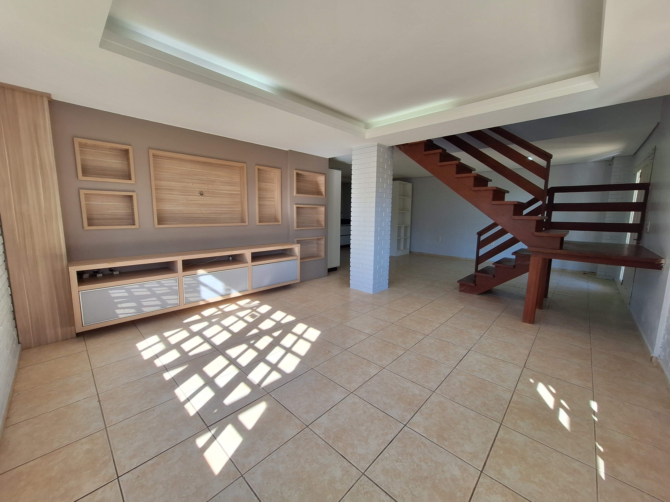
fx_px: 252
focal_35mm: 13
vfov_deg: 89.9
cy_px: 251
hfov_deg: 106.2
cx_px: 335
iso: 40
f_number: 2.2
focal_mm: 1.74
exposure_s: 1/291
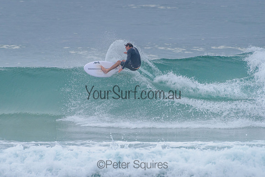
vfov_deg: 2.2
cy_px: 80
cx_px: 123
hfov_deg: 3.4
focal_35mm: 613
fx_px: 4512
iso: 1100
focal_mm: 500
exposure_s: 1/2000
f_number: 5.6
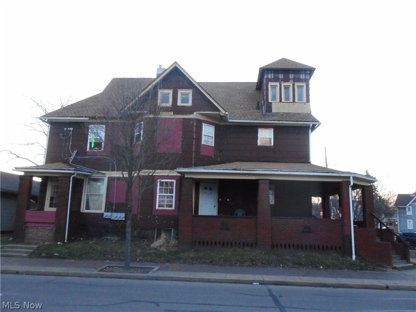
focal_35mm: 29
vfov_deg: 48.2
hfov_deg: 61.7
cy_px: 156
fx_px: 349
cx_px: 208
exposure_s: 1/25
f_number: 4
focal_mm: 5.2
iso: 640
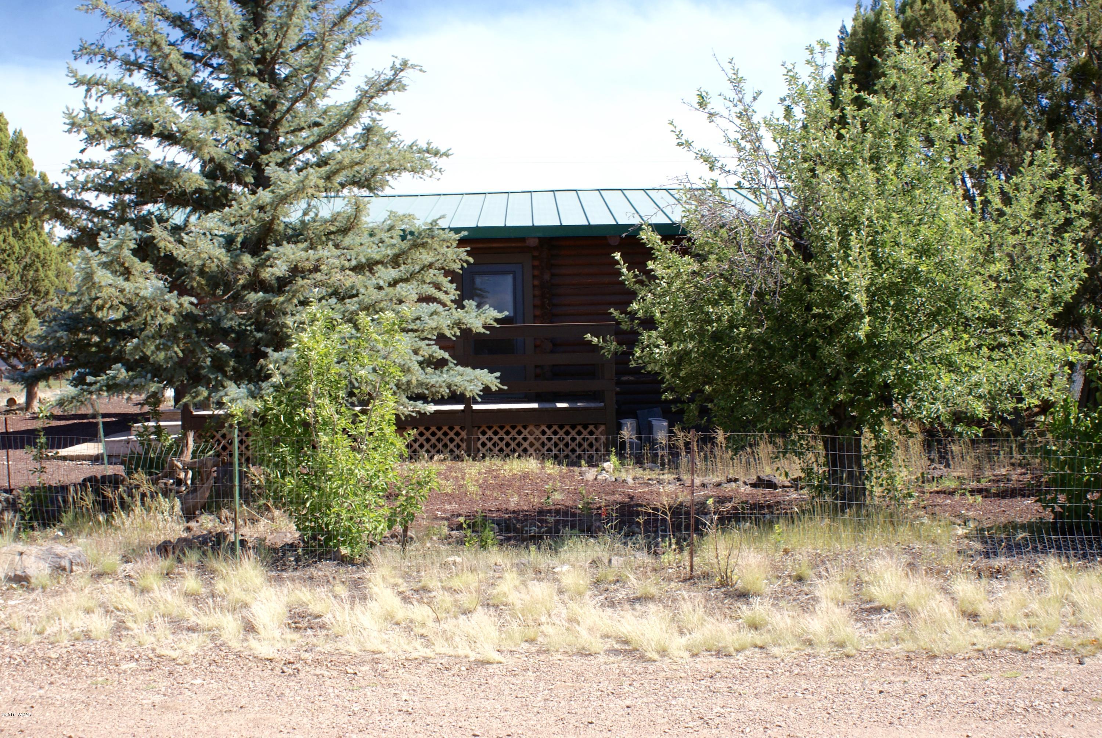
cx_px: 551
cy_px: 369
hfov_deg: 49.5
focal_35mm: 39
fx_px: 1195
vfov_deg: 34.3
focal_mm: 26
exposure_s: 1/100
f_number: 8
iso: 100
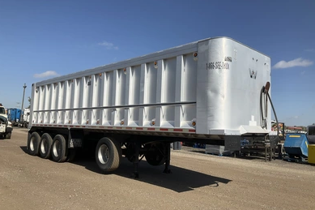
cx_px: 160
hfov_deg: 60.3
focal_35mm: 31
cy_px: 108
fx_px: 271
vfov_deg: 42.3
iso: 25
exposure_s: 1/2959
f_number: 1.8
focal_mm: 3
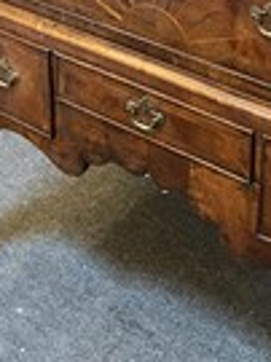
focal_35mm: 77
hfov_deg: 18.9
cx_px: 223
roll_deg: -1.1
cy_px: -123
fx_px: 805
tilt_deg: -18.5
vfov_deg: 22.4
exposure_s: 1/50
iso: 400
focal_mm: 5.1
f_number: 1.6
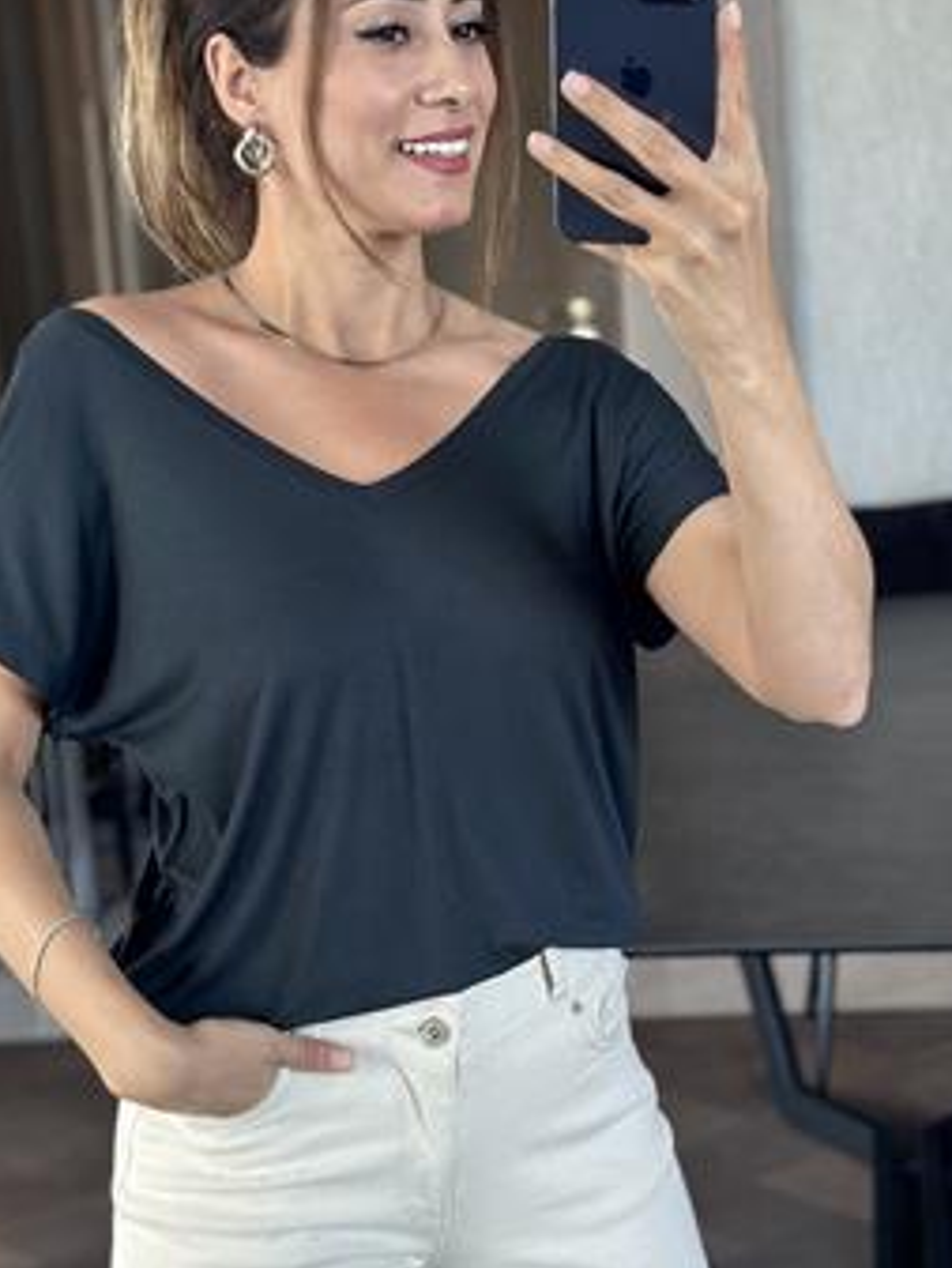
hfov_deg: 20.4
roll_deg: +5.4
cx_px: 403
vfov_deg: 27.0
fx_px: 2638
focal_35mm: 72
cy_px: 606
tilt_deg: -16.0
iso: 125
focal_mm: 6.86
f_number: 1.78
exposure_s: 1/60
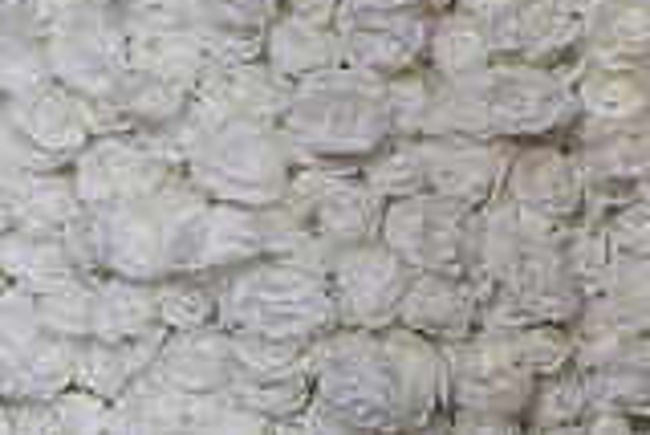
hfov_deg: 11.3
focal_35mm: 170
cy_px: -348
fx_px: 3072
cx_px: 1146
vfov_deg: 7.8
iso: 500
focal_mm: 47
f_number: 5.6
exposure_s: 1/200
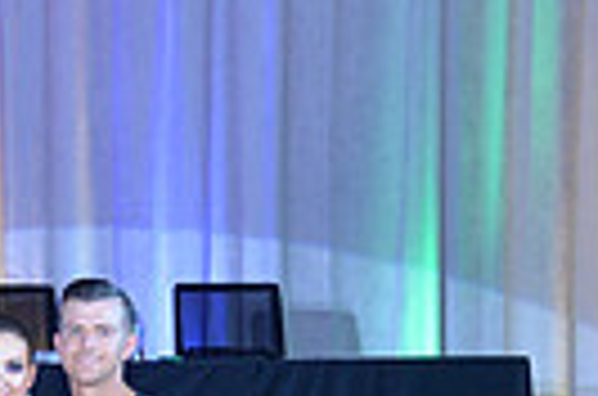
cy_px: 560
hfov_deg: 9.5
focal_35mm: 201
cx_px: -638
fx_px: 3331
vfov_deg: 6.7
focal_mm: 46
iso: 2000
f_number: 5
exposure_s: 1/250
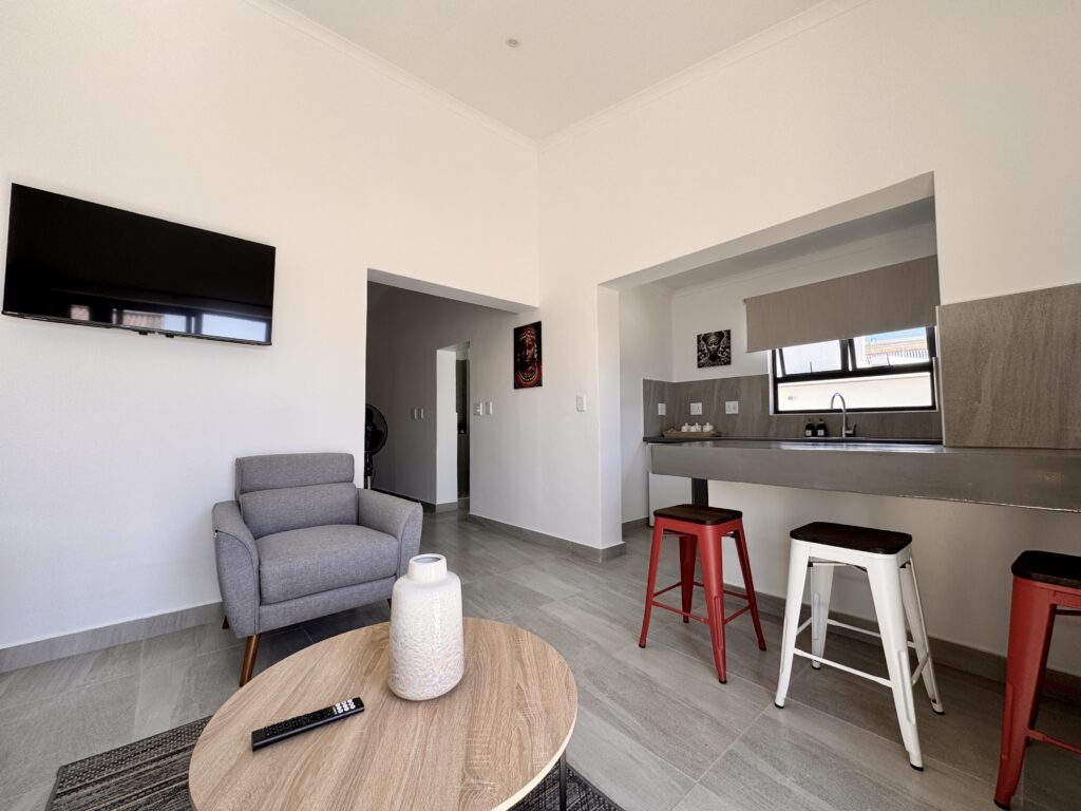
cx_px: 540
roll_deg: +1.1
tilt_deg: +3.1
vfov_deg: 85.7
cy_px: 406
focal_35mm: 14
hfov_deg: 102.1
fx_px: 437
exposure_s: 1/106
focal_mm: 2.22
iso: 40
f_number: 2.2
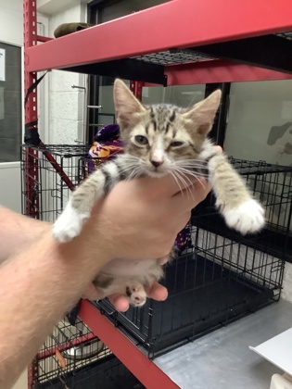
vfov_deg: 58.4
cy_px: 194
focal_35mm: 31
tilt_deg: -10.7
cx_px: 146
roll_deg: -4.2
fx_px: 349
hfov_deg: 45.4
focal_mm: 3.3
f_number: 2.4
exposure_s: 1/60
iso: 320
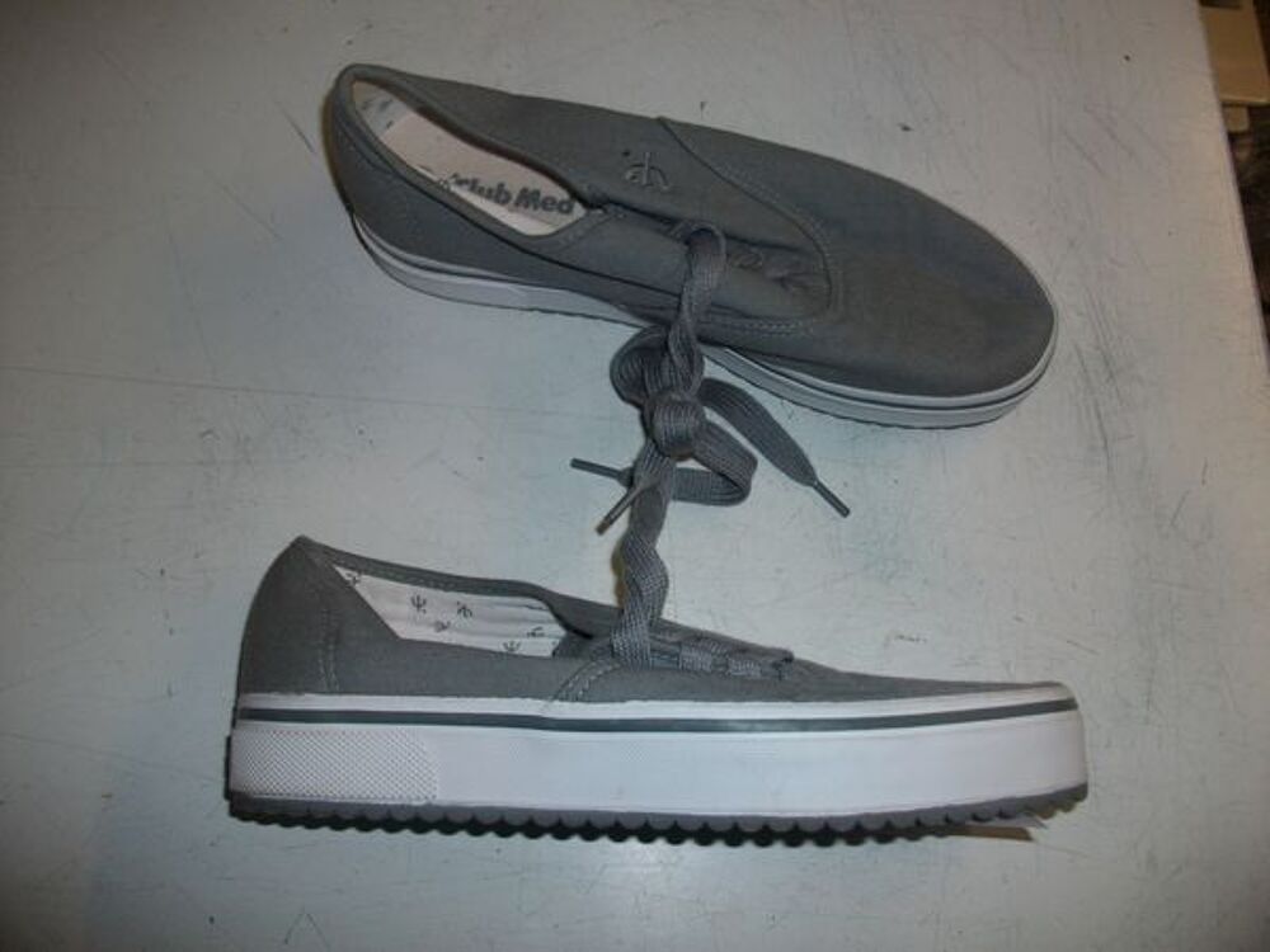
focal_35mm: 32
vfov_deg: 44.2
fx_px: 1174
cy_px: 476
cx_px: 635
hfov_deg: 56.8
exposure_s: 1/40
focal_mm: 5.7
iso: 80
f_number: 2.9
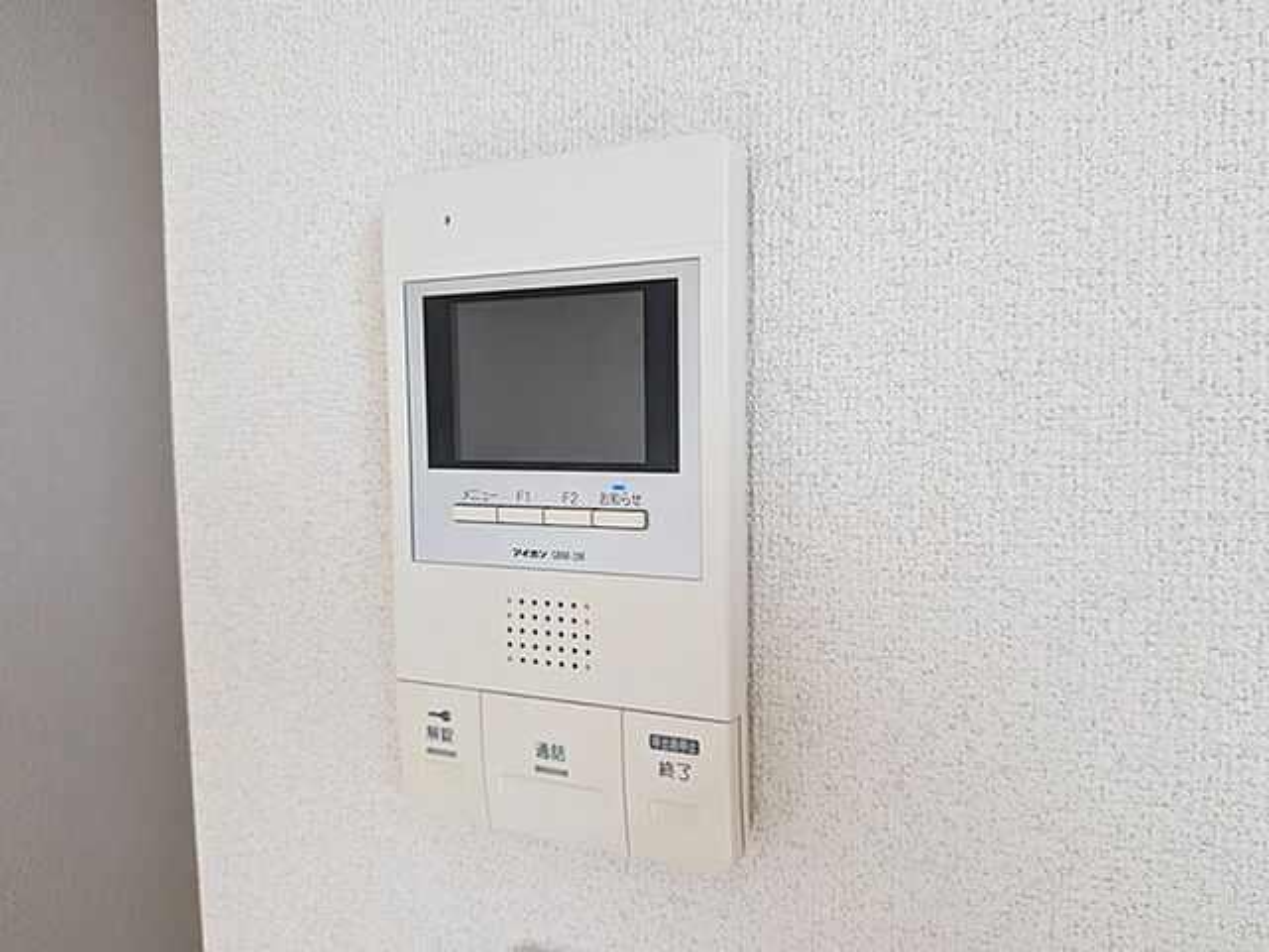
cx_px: 634
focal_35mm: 24
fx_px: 880
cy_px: 476
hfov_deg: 71.6
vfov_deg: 56.8
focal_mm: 4.53
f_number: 1.7
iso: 72
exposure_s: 1/90
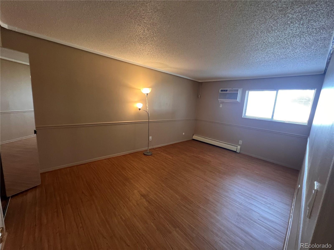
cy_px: 125
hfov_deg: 106.2
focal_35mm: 13
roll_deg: -4.6
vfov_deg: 89.9
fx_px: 125
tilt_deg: -10.2
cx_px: 167
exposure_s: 1/60
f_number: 1.8
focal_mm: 1.57
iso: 200
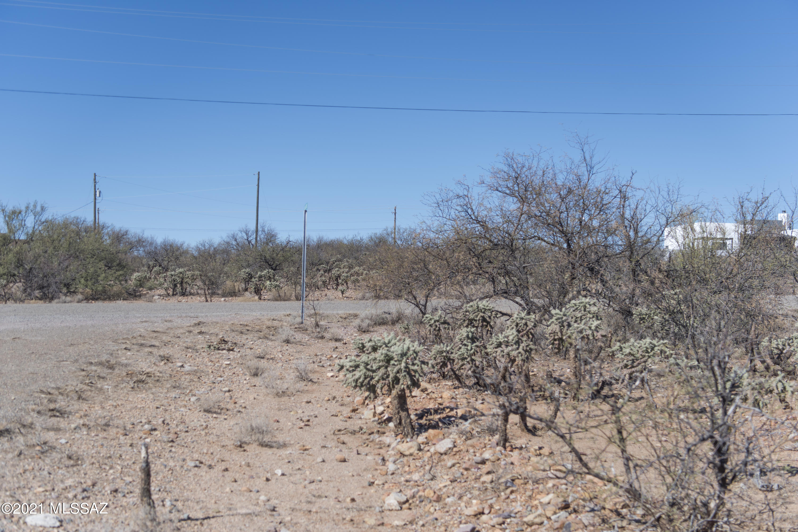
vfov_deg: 28.1
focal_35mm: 48
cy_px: 266
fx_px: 1064
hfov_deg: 41.1
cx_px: 399
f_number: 2.8
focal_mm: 48
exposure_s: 1/2500
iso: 200
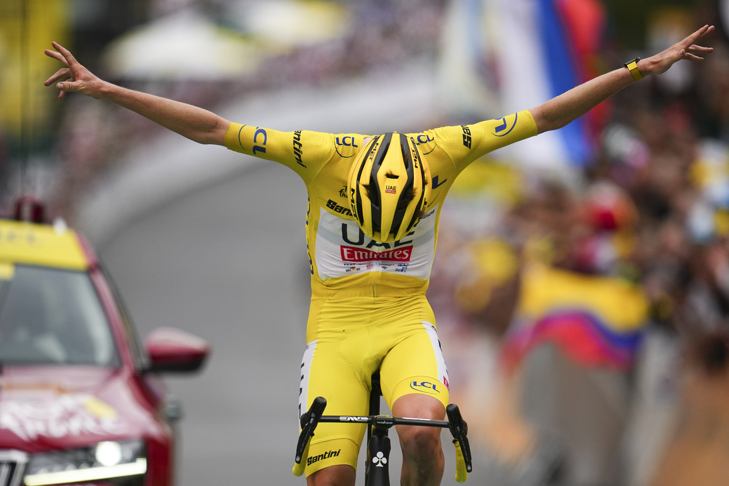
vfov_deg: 3.4
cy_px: 243
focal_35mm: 400
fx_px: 8098
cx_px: 364
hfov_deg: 5.2
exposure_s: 1/5000
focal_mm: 400
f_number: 2.8
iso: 500
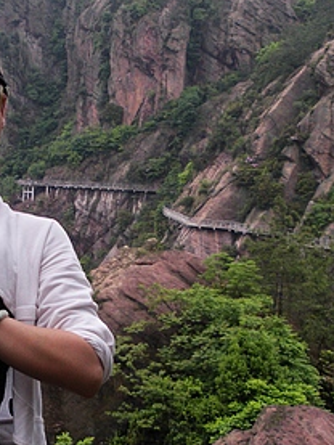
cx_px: 135
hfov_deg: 15.9
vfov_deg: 21.1
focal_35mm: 93
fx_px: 1196
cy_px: 239
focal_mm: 6.3
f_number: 3.5
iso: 64
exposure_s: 1/67.7
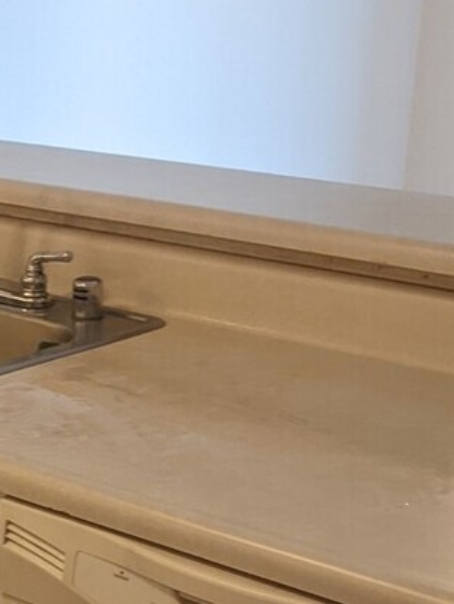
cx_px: -248
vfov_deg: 20.3
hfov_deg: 14.4
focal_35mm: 95
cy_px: 535
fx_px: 1660
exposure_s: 1/24
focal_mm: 4.44
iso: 90
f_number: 1.8
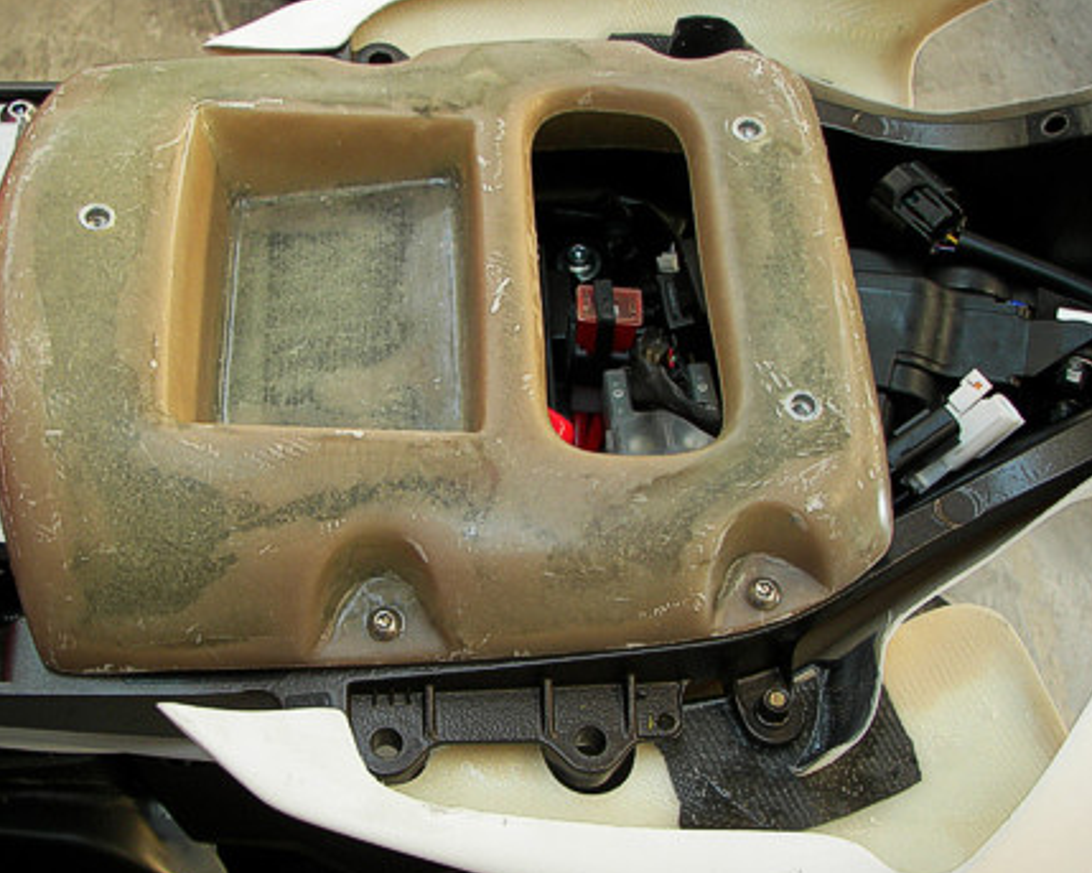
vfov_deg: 36.5
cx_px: 468
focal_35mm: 41
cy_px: 409
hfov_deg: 44.7
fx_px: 1325
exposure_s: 1/15
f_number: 2.8
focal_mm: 6
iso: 50
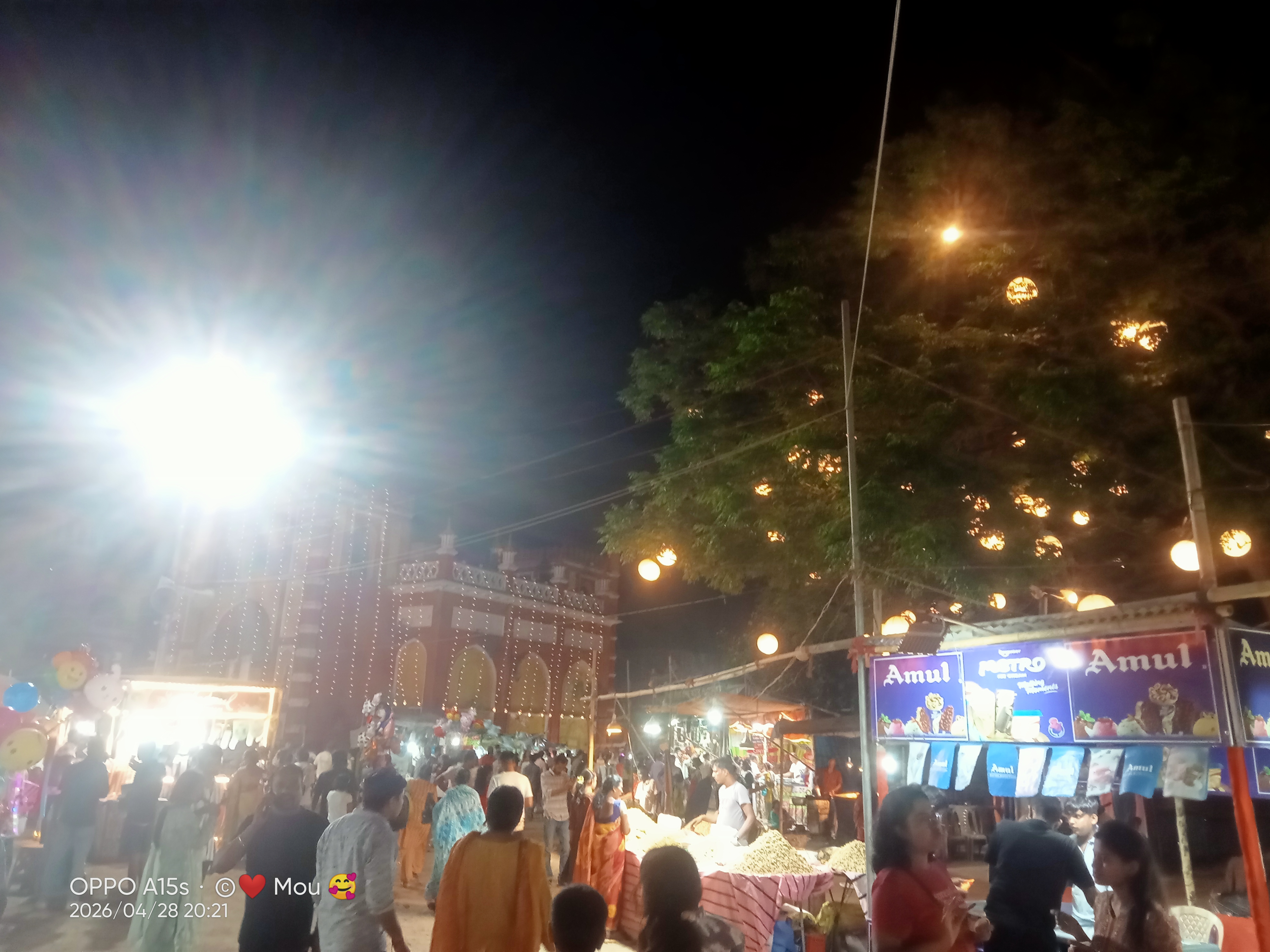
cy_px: 476
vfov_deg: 49.7
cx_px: 635
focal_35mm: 28
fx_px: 1027
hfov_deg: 63.4
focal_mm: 3.46
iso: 381
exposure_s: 1/33.3
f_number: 2.2
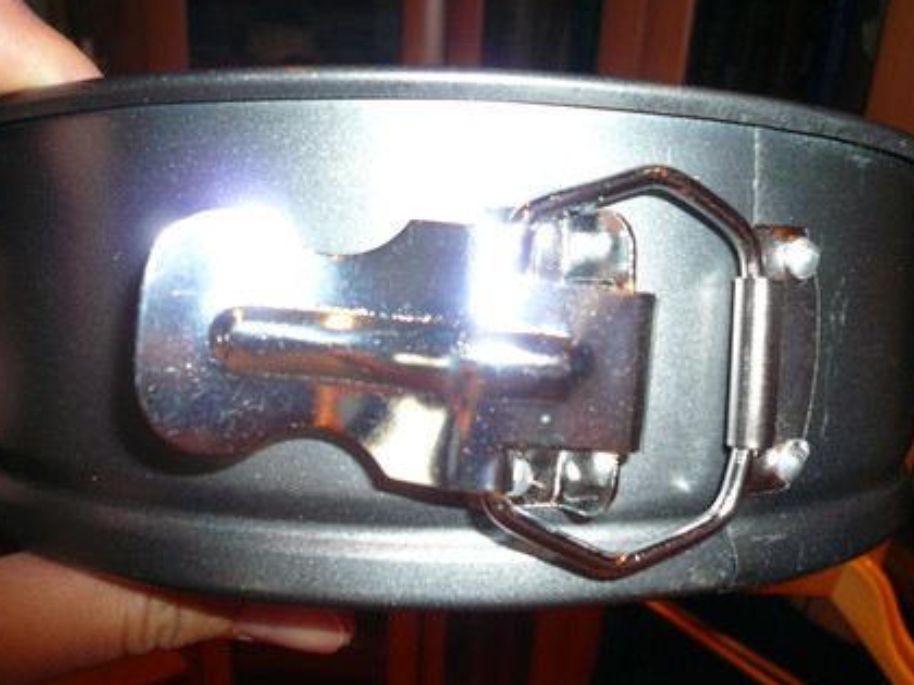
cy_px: 344
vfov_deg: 46.8
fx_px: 792
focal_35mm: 30
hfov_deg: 60.0
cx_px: 461
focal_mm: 4.6
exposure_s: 1/30
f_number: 2.8
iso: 100
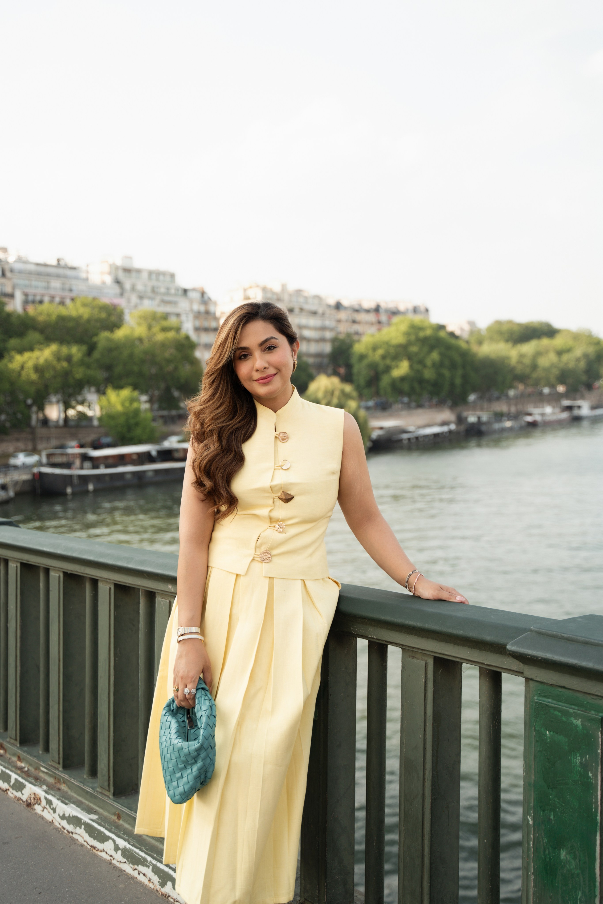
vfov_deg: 48.5
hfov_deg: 33.4
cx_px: 302
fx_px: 1005
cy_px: 452
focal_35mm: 40
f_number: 2.8
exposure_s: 1/640
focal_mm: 40
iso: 125
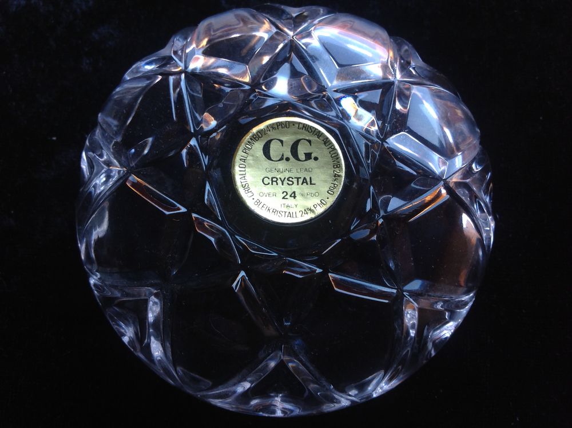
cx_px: 286
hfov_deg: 52.7
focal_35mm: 35
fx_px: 578
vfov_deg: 40.6
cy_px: 214
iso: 64
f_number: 2.4
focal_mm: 4.28
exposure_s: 1/40
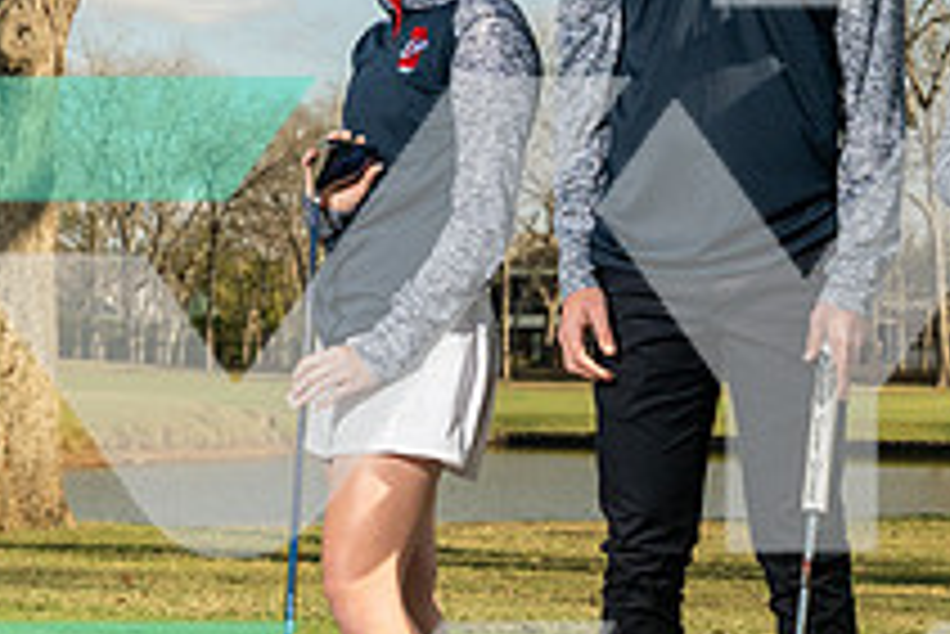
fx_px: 3195
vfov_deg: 11.3
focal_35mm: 121
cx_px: 958
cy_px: 325
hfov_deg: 16.5
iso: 500
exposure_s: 1/200
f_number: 8
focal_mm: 43
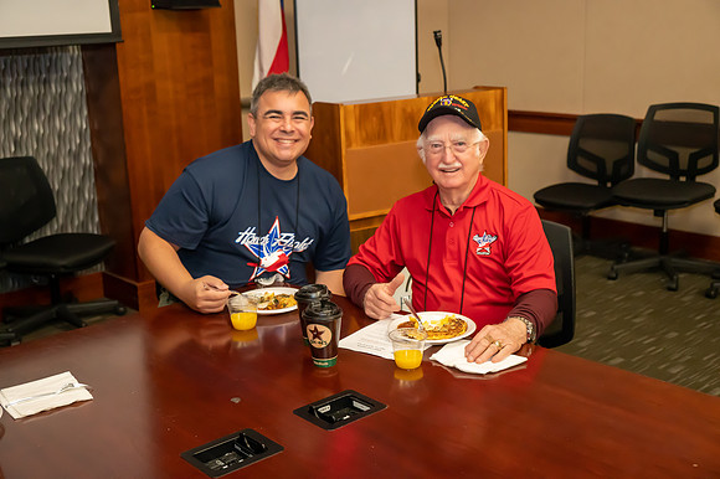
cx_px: 360
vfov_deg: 31.2
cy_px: 240
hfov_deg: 45.5
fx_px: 859
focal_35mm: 43
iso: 9000
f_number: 5.3
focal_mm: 43
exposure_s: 1/160
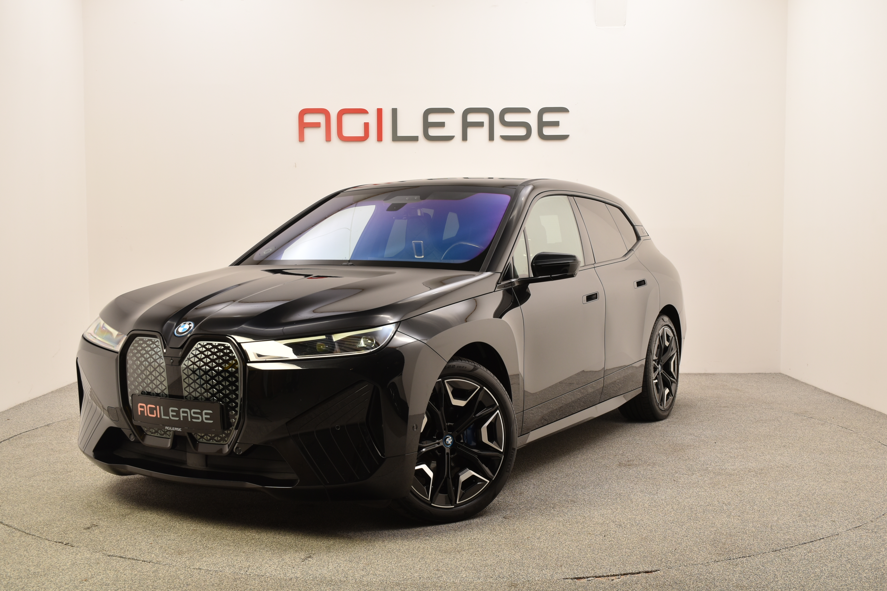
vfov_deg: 32.2
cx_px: 445
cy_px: 301
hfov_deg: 46.9
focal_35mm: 42
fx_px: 1023
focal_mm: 27
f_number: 7.1
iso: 100
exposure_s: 1/200
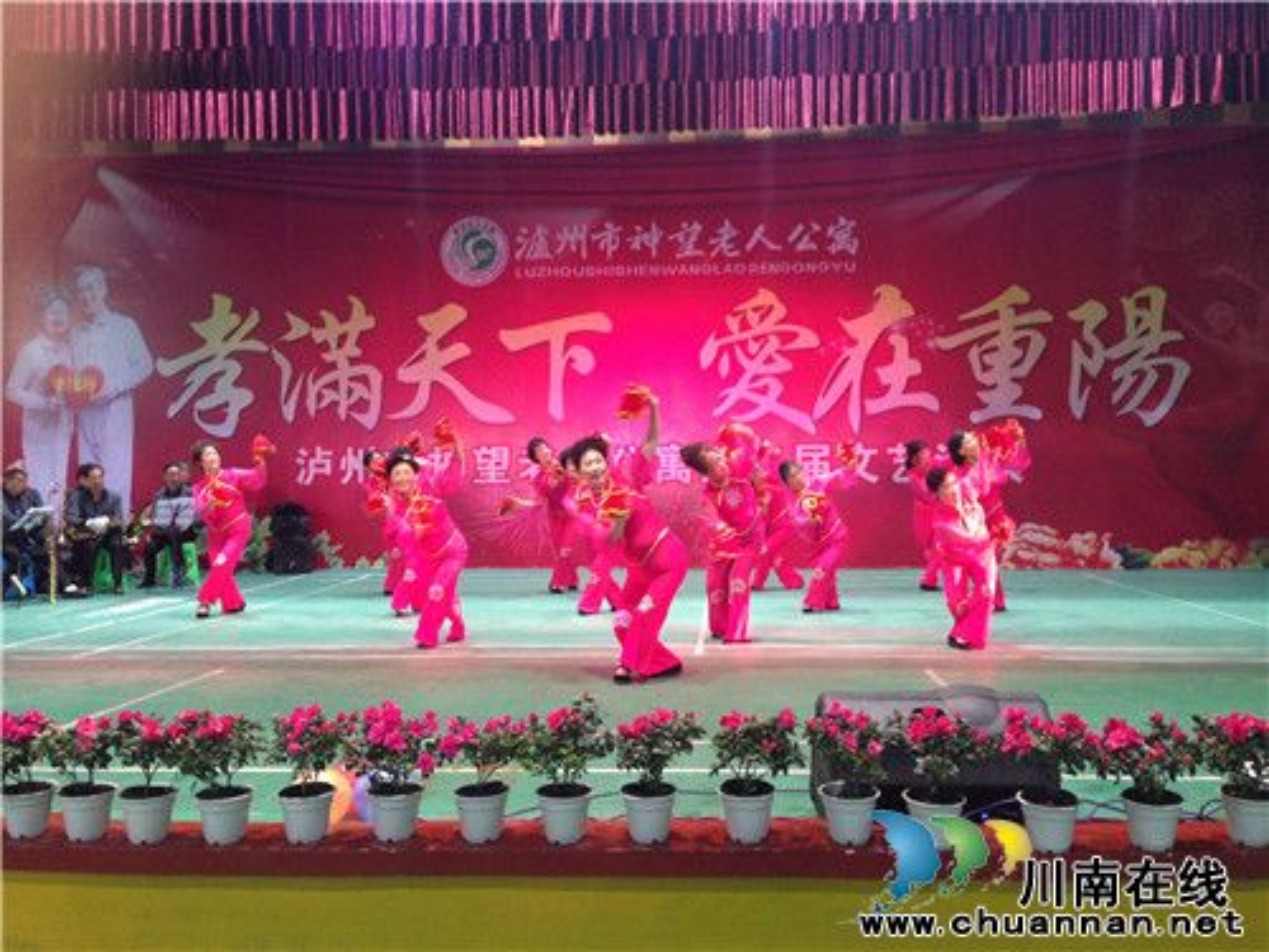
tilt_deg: -1.1
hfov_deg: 55.4
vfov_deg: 42.9
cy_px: 476
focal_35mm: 33
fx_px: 1210
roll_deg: +0.1
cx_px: 634
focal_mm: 4.12
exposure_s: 1/20
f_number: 2.4
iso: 200
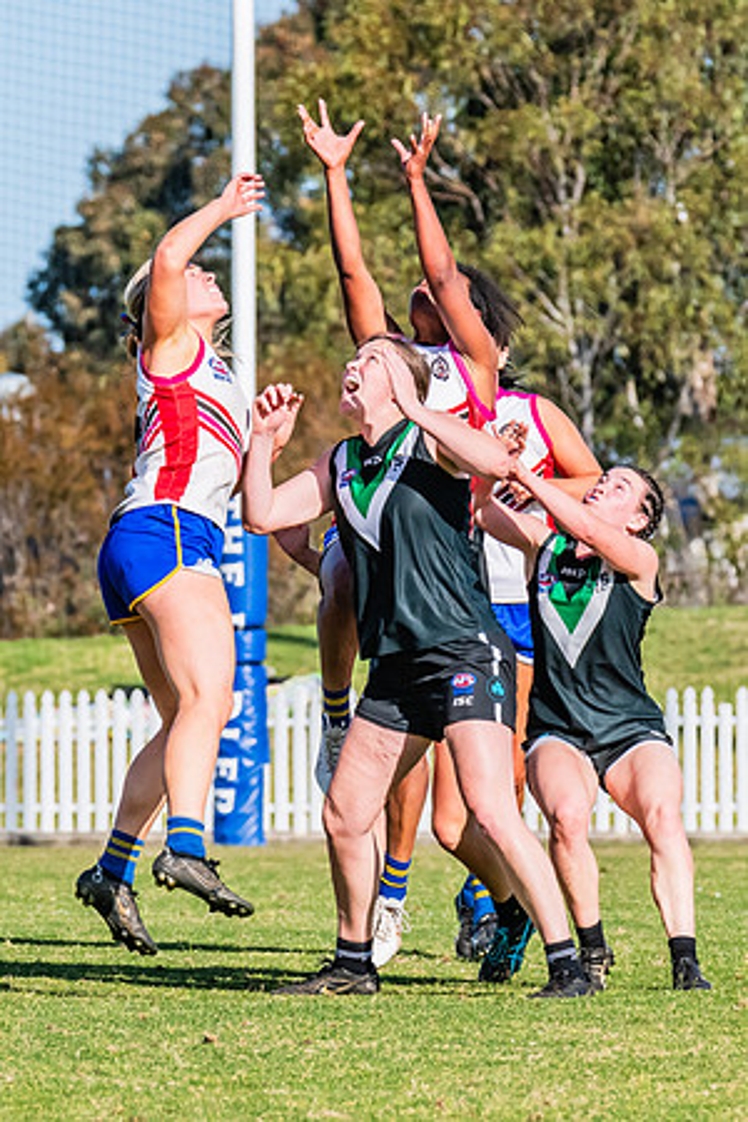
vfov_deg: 3.4
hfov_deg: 2.3
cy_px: 493
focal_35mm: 608
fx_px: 18937
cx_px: 111
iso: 800
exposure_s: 1/1600
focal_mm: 290
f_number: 11
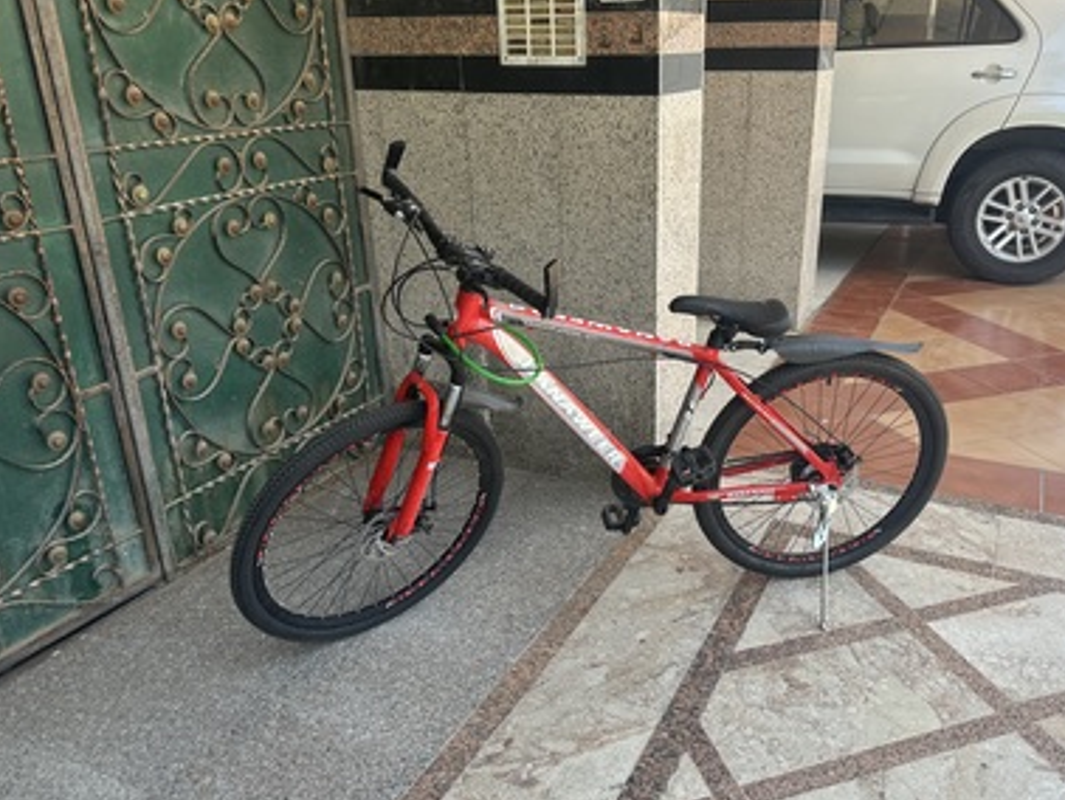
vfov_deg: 48.3
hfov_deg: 61.3
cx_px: 618
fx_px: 893
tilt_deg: -22.3
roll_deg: +0.0
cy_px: 410
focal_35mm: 29
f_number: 1.78
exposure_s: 1/417
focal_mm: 6.86
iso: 80
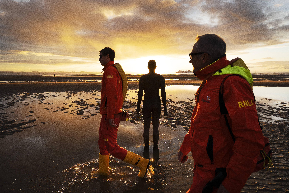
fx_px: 177
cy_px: 96
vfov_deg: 57.2
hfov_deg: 78.6
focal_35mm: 22
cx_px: 144
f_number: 5.6
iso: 1600
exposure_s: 1/1600
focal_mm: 22
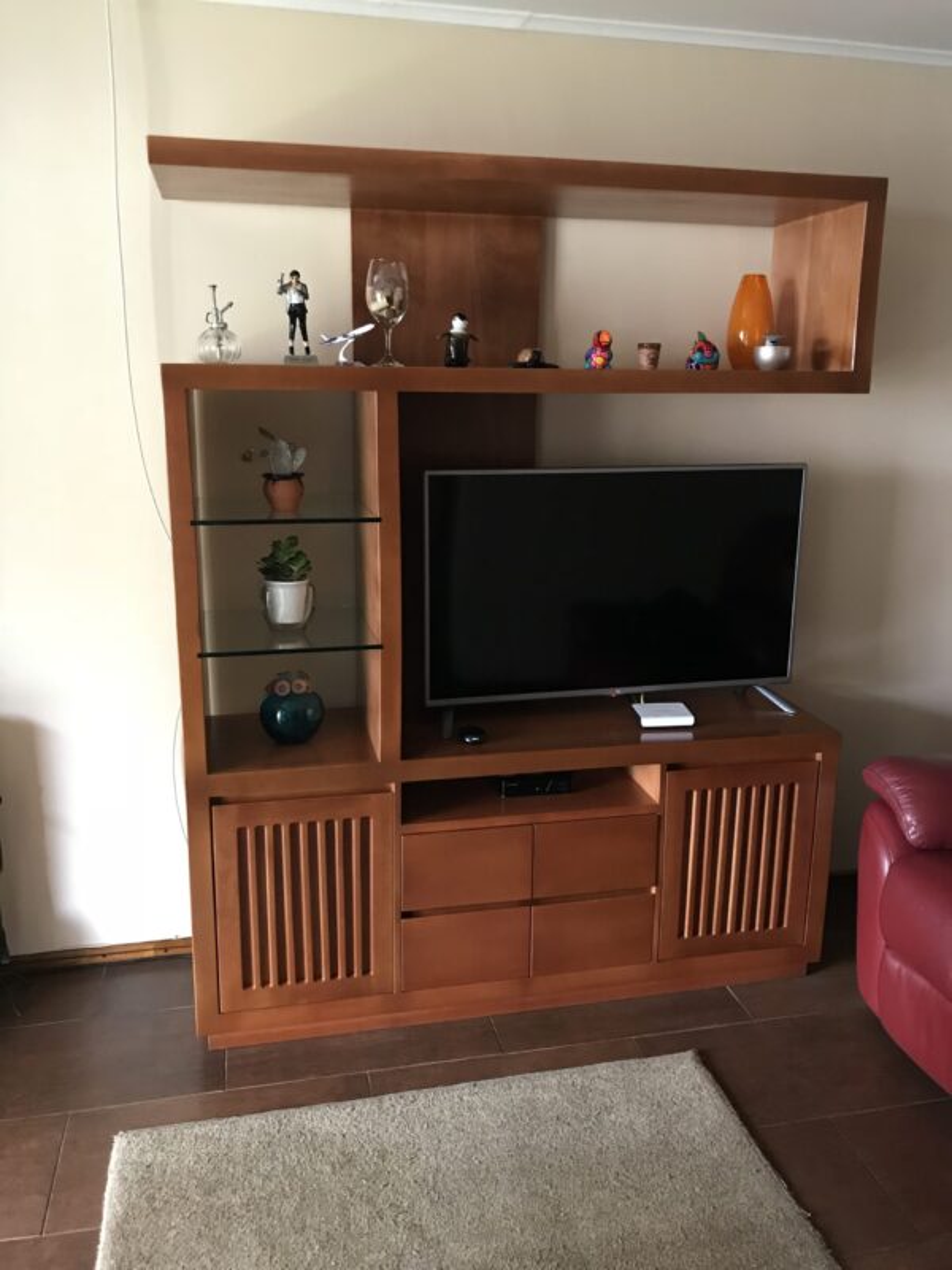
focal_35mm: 28
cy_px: 635
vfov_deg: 63.4
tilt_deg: -13.2
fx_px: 1027
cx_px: 476
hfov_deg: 49.7
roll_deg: -1.2
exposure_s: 1/9
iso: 100
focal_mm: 3.99
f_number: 1.8
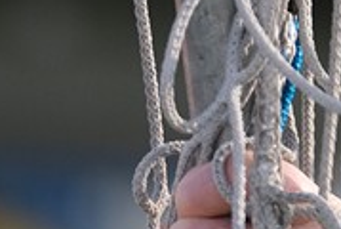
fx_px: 7002
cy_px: 307
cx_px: -295
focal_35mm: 738
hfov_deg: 2.8
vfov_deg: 1.9
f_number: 2.8
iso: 400
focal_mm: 98.2
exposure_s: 1/2500
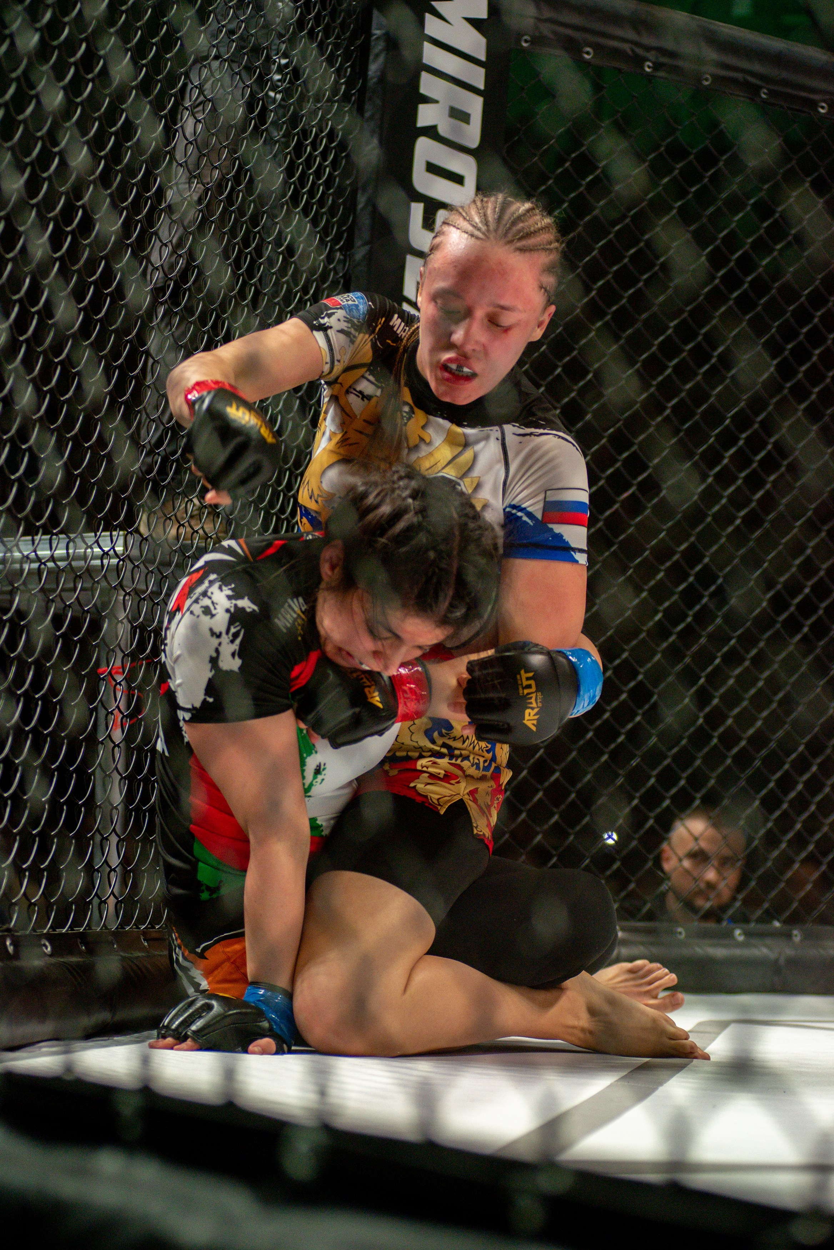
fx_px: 2778
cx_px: 417
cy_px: 625
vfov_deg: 25.4
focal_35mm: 80
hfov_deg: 17.1
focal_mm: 80
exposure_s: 1/1250
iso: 2000
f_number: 4
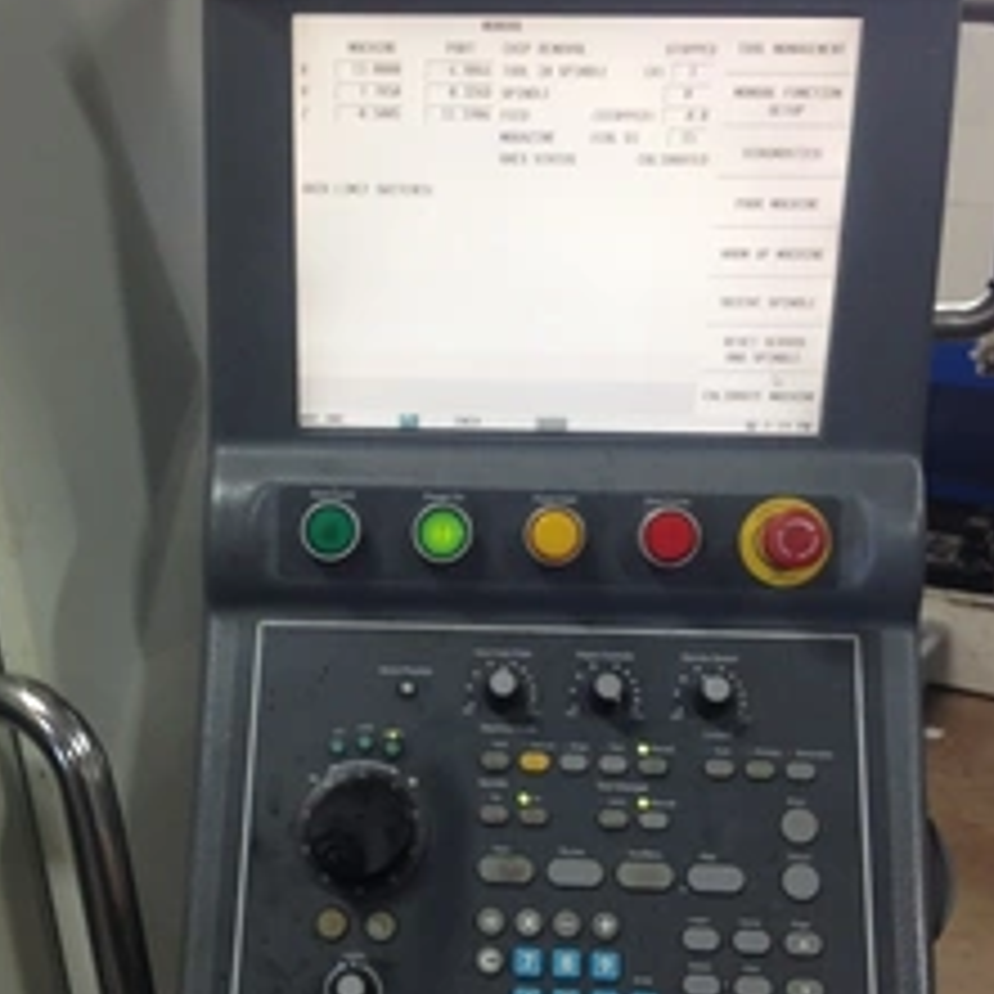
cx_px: 391
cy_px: 612
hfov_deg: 30.5
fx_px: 1819
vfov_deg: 30.5
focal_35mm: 56
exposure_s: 1/40
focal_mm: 4.28
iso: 64
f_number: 2.4
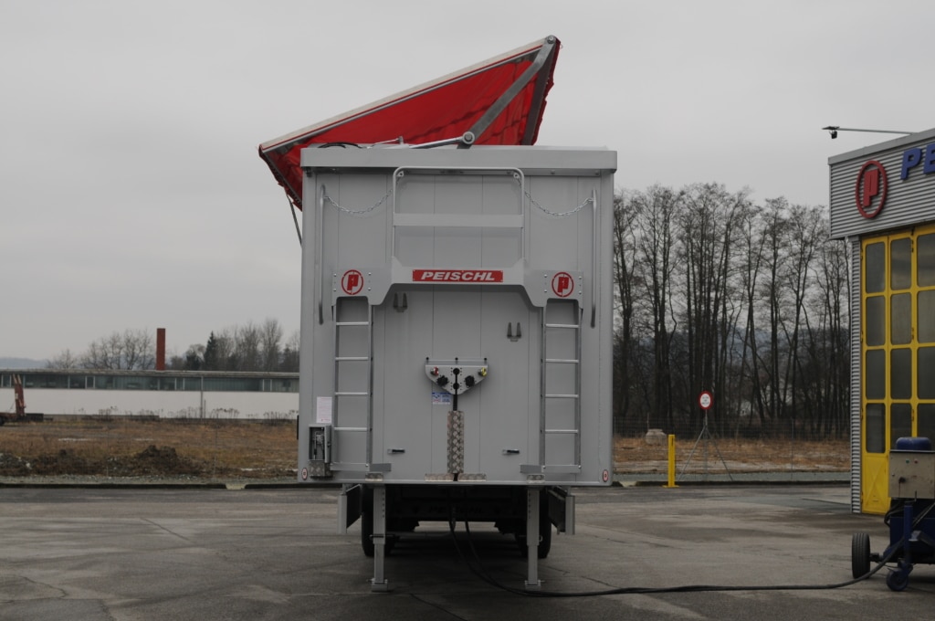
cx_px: 468
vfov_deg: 22.6
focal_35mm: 60
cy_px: 310
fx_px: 1556
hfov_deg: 33.4
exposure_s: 1/250
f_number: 4.5
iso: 200
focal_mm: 40
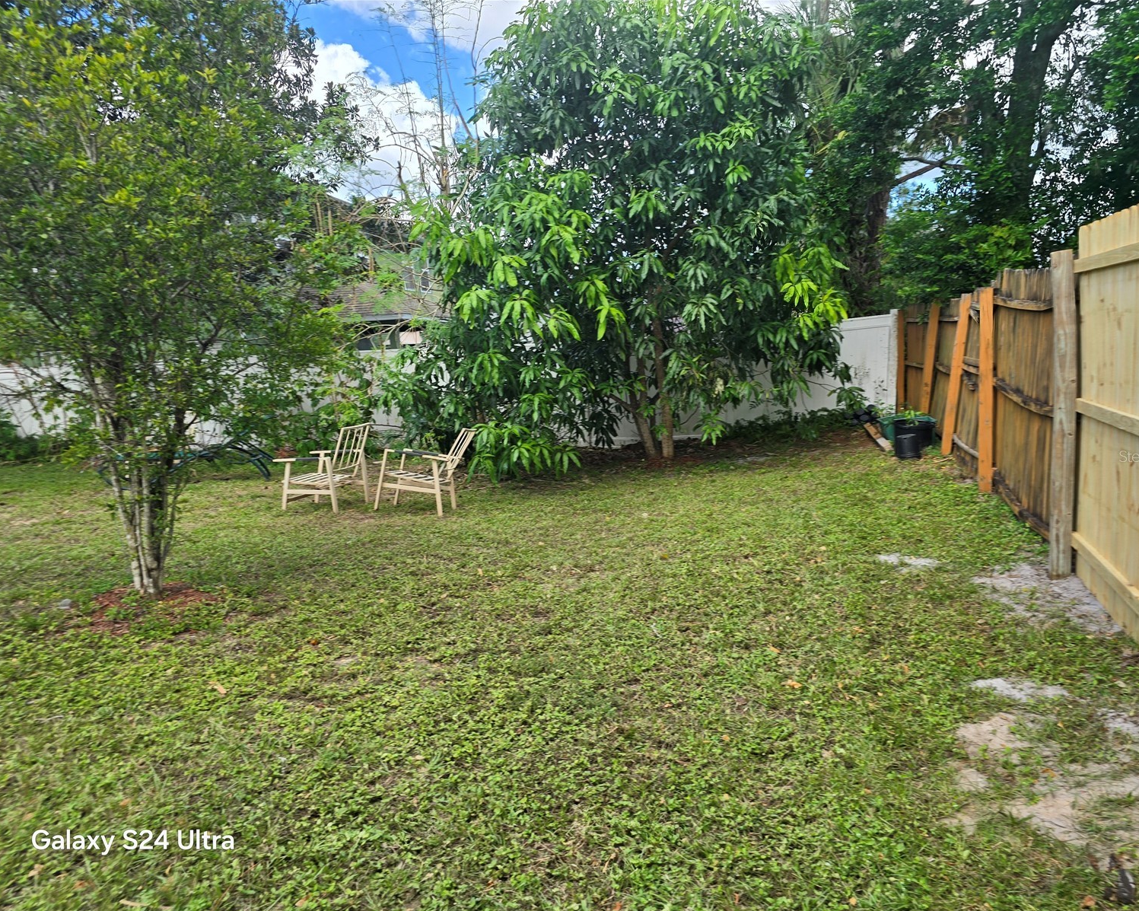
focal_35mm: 24
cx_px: 582
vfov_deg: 58.8
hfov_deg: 70.3
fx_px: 809
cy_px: 456
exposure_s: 1/203
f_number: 1.7
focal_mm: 6.3
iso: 12
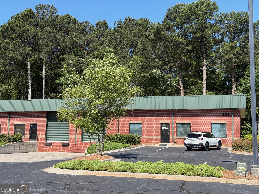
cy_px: 97
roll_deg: -0.1
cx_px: 130
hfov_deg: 39.7
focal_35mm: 48
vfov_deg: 30.3
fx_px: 359
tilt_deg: +5.8
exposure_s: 1/2273
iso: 64
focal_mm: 6.76
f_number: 1.78
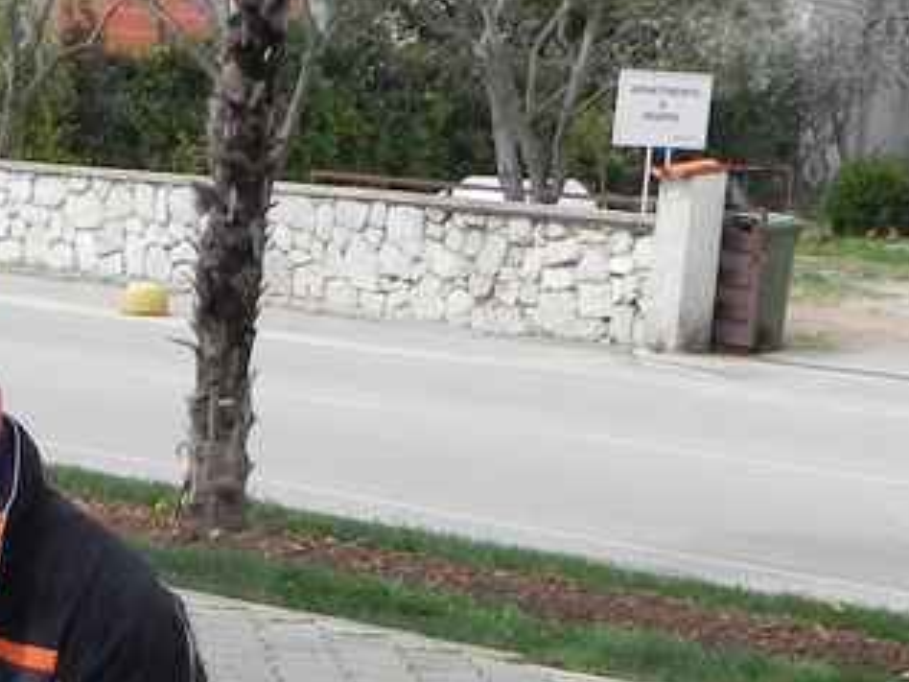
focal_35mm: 133
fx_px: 3493
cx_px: -311
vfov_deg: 11.0
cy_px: 688
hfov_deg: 14.2
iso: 160
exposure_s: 1/356
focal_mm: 7.3
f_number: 6.3
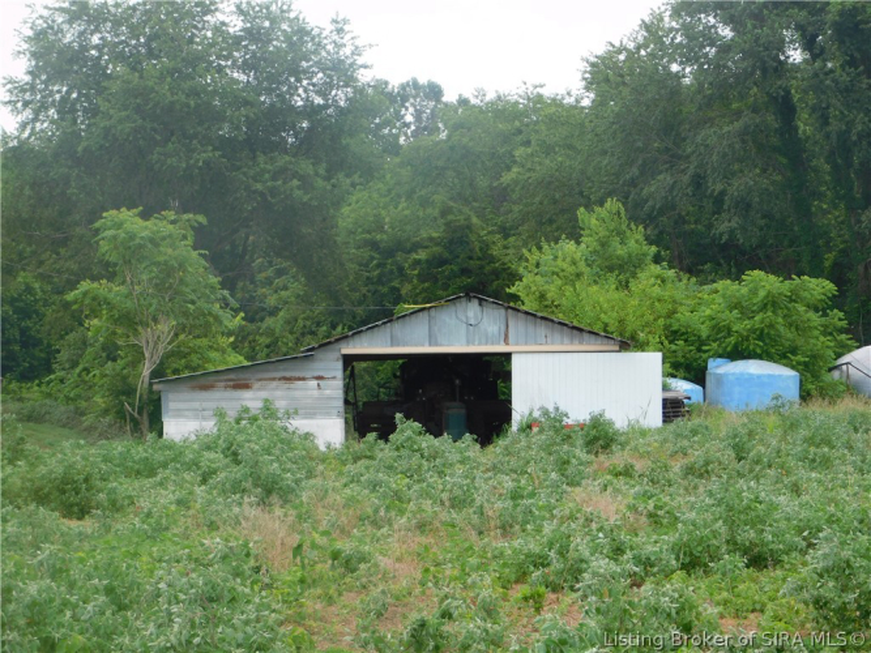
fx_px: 3371
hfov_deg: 14.7
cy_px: 326
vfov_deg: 11.1
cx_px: 436
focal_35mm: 134
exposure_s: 1/30
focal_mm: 23.7
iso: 125
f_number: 5
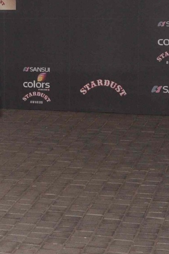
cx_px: -132
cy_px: 62
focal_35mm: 140
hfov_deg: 9.4
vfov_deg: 14.6
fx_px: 985
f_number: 9
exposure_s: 1/200
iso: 640
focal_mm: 25
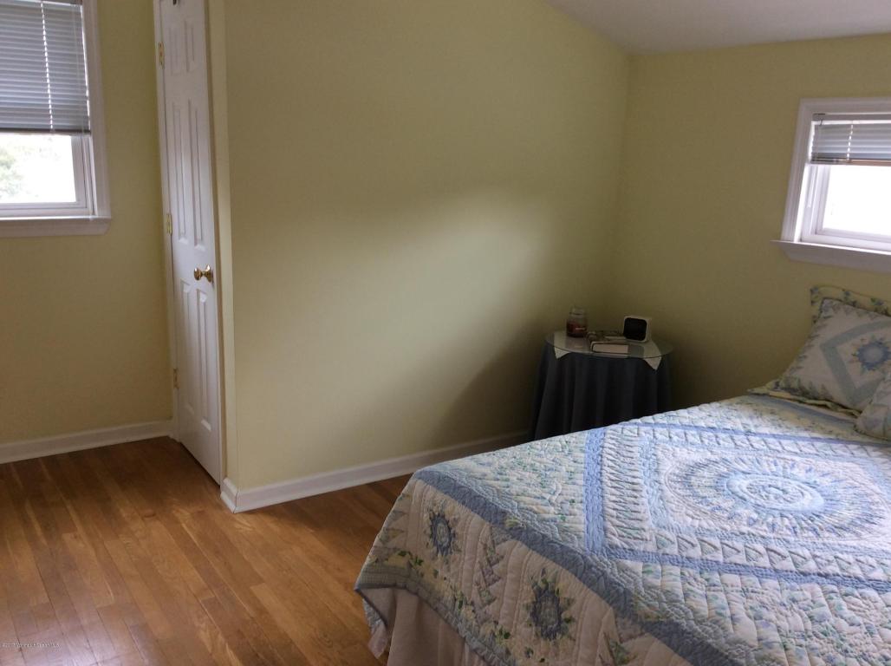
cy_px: 333
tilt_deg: -13.6
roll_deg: -0.6
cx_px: 446
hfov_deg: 56.9
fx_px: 823
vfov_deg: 44.1
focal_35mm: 32
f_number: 2.4
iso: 32
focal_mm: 3.3
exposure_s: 1/30
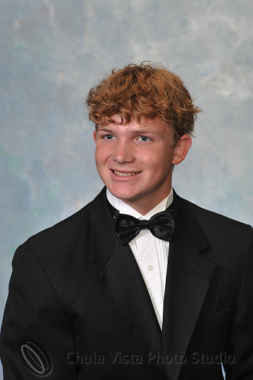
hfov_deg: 10.1
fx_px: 1425
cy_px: 190
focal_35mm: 135
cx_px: 126
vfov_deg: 15.2
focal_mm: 135
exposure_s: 1/125
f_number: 7.1
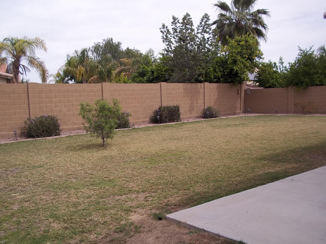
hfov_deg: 50.1
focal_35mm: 37
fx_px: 348
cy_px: 124
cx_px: 163
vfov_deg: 38.7
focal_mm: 6.5
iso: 80
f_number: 8
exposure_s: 1/200
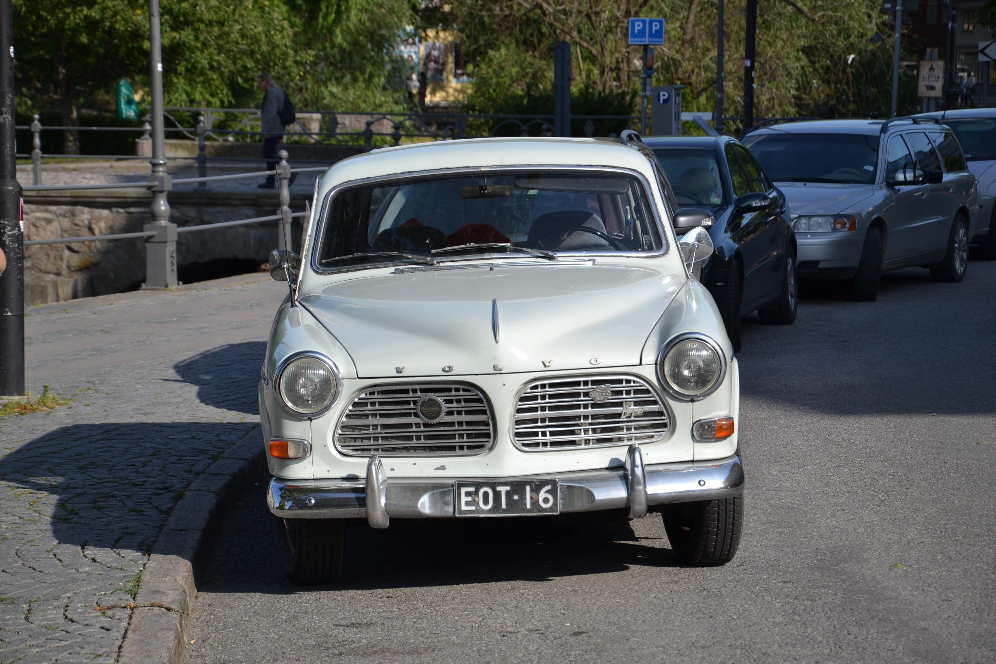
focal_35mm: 128
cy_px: 332
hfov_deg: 16.1
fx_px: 3527
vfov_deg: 10.8
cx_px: 498
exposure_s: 1/400
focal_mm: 85
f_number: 5.6
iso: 100
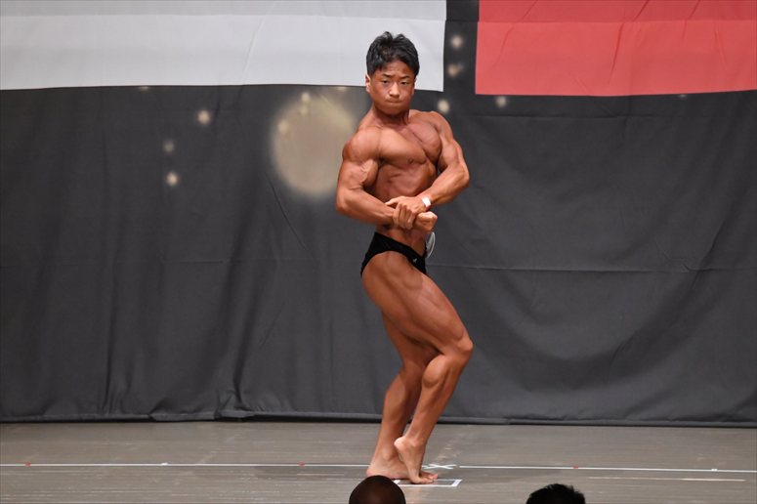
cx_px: 378
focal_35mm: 240
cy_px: 252
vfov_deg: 5.7
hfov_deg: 8.6
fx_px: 5044
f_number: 5.6
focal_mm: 160
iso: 6400
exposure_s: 1/400
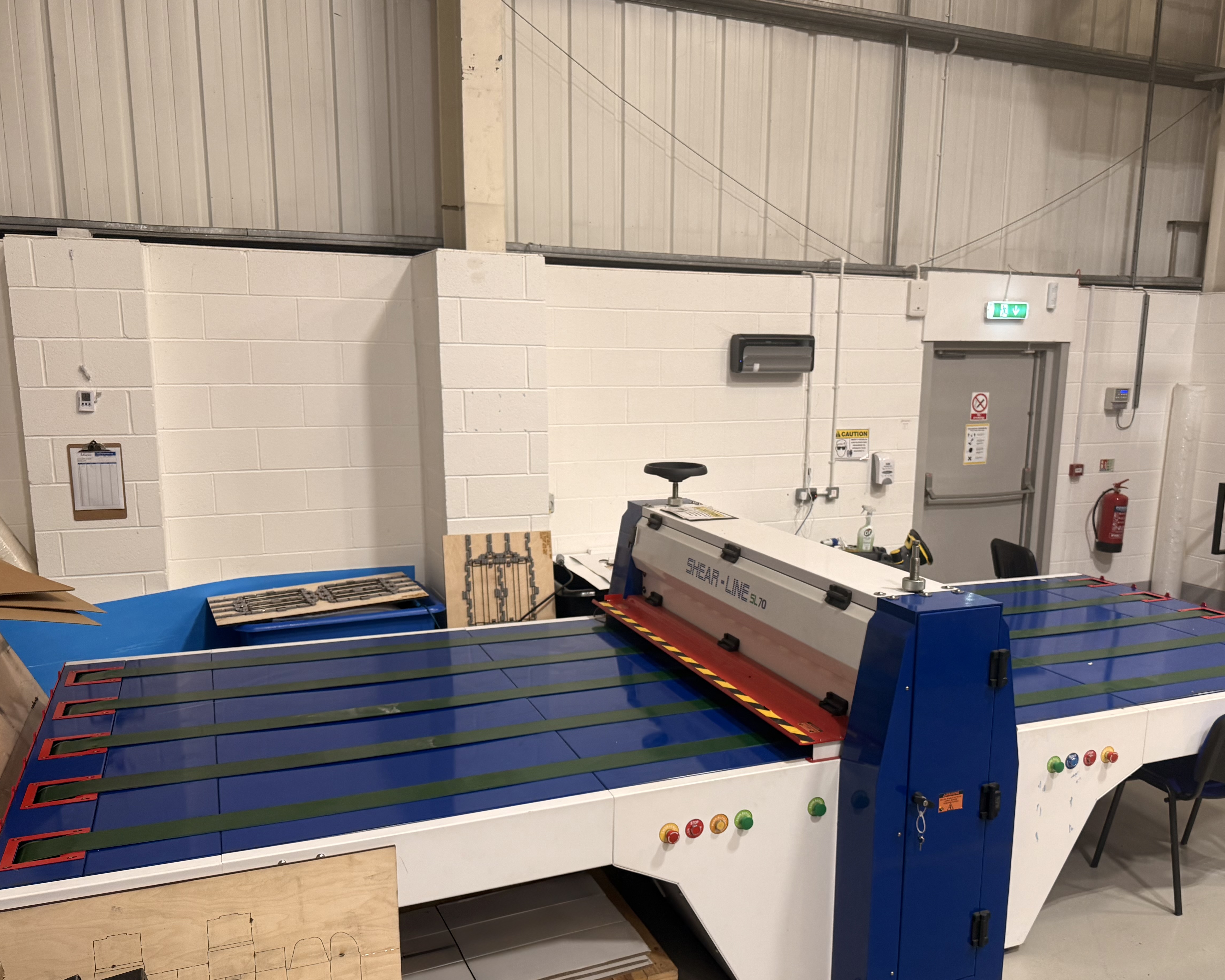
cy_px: 559
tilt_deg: -11.1
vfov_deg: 49.8
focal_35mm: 29
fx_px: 1051
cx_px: 684
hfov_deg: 60.3
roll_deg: -1.3
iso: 200
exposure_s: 1/121
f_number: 1.78
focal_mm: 6.76
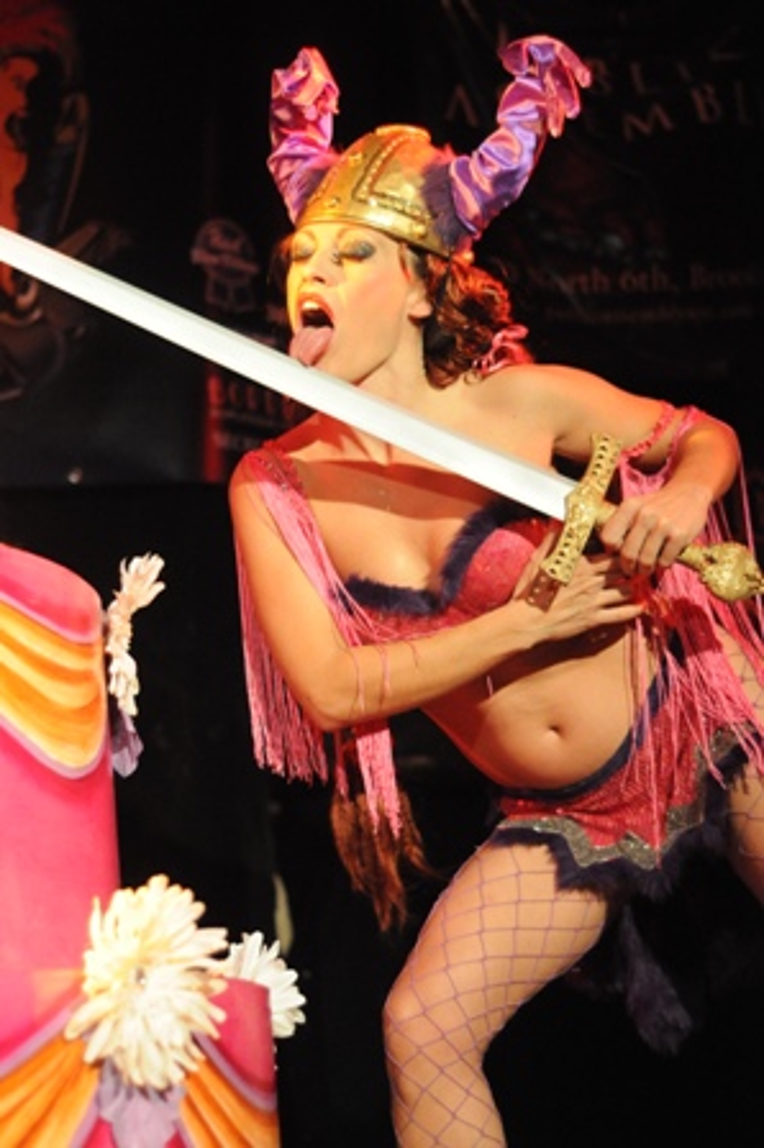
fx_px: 2391
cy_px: 574
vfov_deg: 27.0
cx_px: 382
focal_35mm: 75
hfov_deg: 18.2
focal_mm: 50
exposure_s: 1/125
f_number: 2.5
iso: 3200
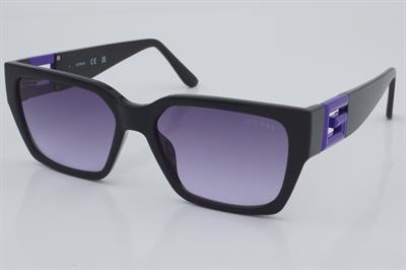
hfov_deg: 27.0
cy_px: 135
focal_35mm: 75
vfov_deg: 18.2
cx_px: 203
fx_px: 845
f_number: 32
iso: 100
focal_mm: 50
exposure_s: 1/4
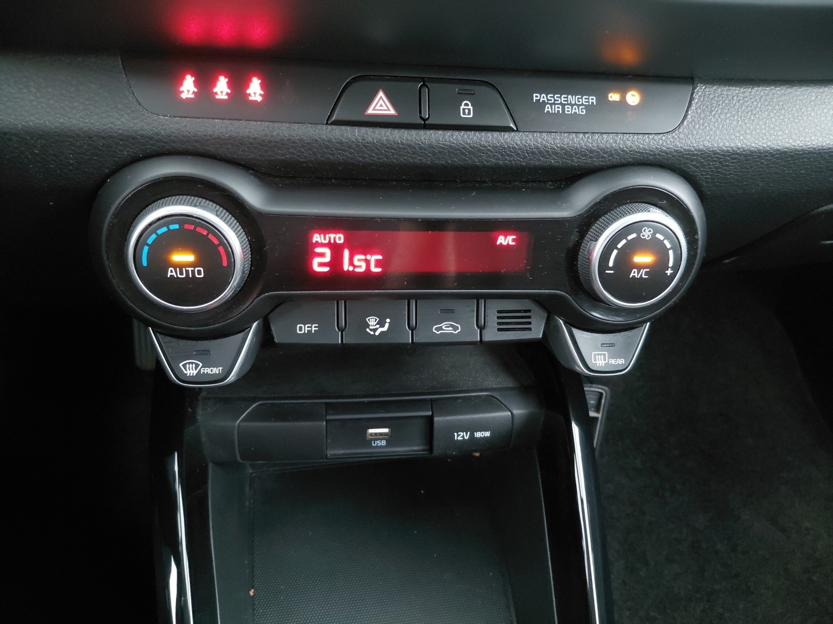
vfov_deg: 54.9
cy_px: 312
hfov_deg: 69.4
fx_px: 602
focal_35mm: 25
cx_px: 416
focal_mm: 4.69
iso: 1600
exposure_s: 1/12
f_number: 1.8
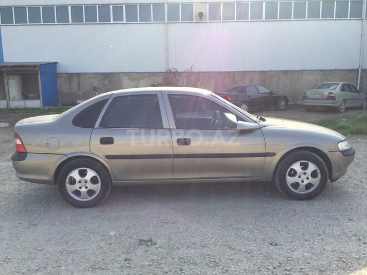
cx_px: 184
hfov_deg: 61.7
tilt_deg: -9.0
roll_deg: +0.5
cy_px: 138
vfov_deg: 48.2
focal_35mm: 29
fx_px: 307
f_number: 2.2
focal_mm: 4.15
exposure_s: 1/942
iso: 32
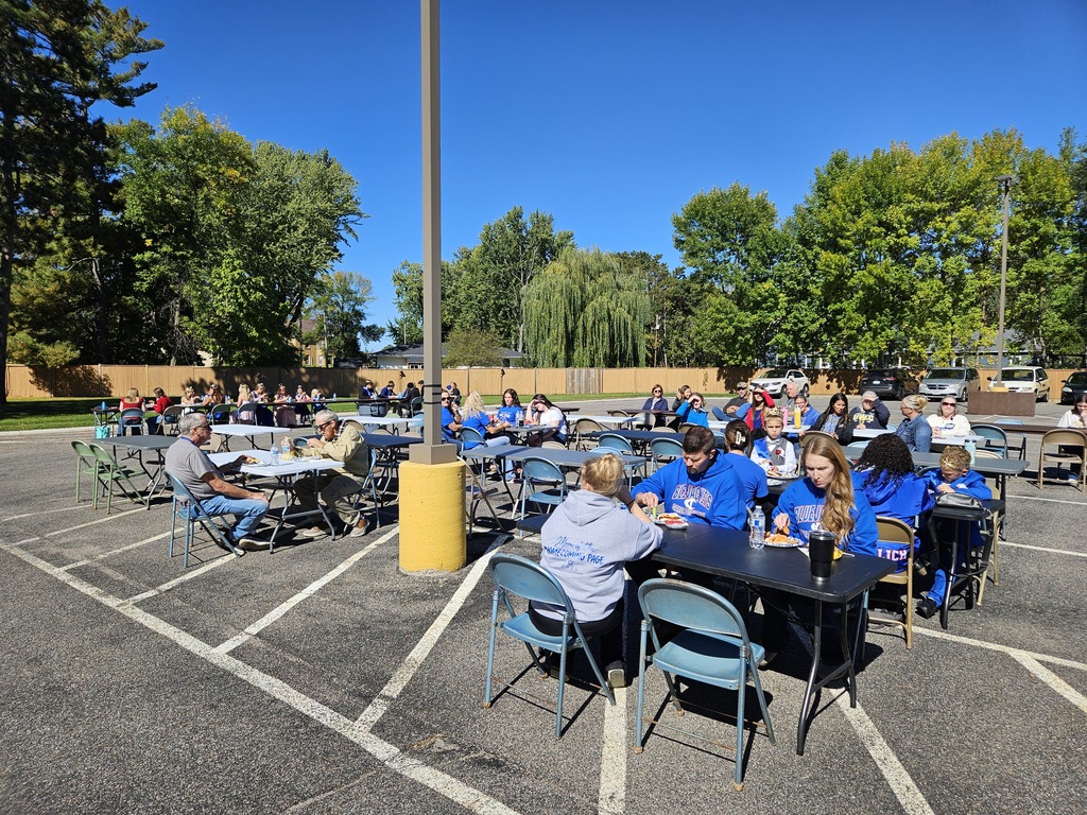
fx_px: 722
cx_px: 544
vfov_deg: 58.9
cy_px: 408
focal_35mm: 23
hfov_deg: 73.9
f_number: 1.8
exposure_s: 1/2352
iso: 25
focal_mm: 5.4
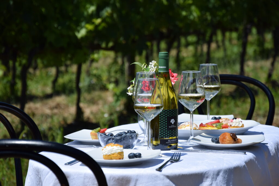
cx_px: 140
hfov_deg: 13.0
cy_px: 93
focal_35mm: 158
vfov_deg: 8.7
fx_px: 1221
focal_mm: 105
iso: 100
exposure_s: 1/800
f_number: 7.1
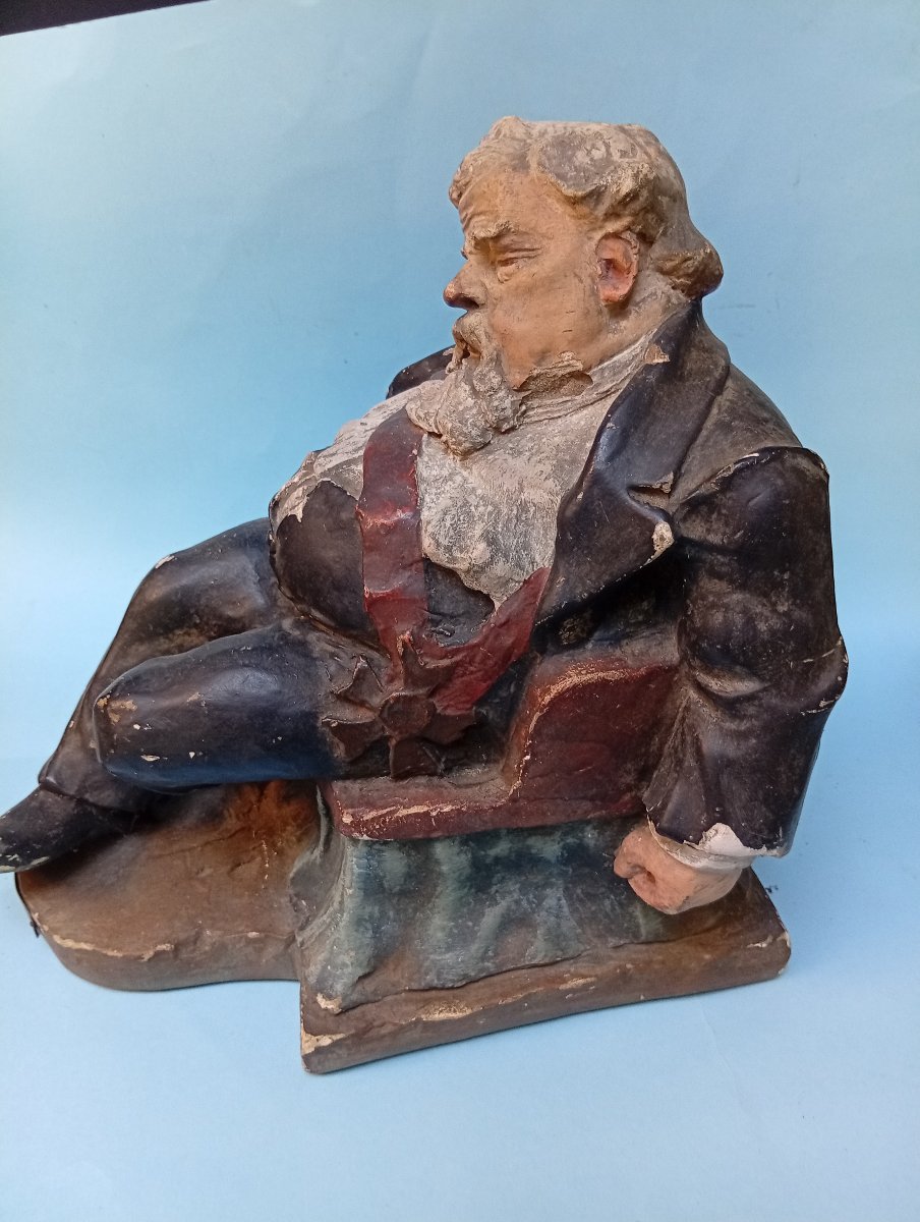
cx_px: 460
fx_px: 954
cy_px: 611
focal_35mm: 27
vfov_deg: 65.2
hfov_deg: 51.5
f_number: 1.8
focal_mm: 3.84
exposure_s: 1/50
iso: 167
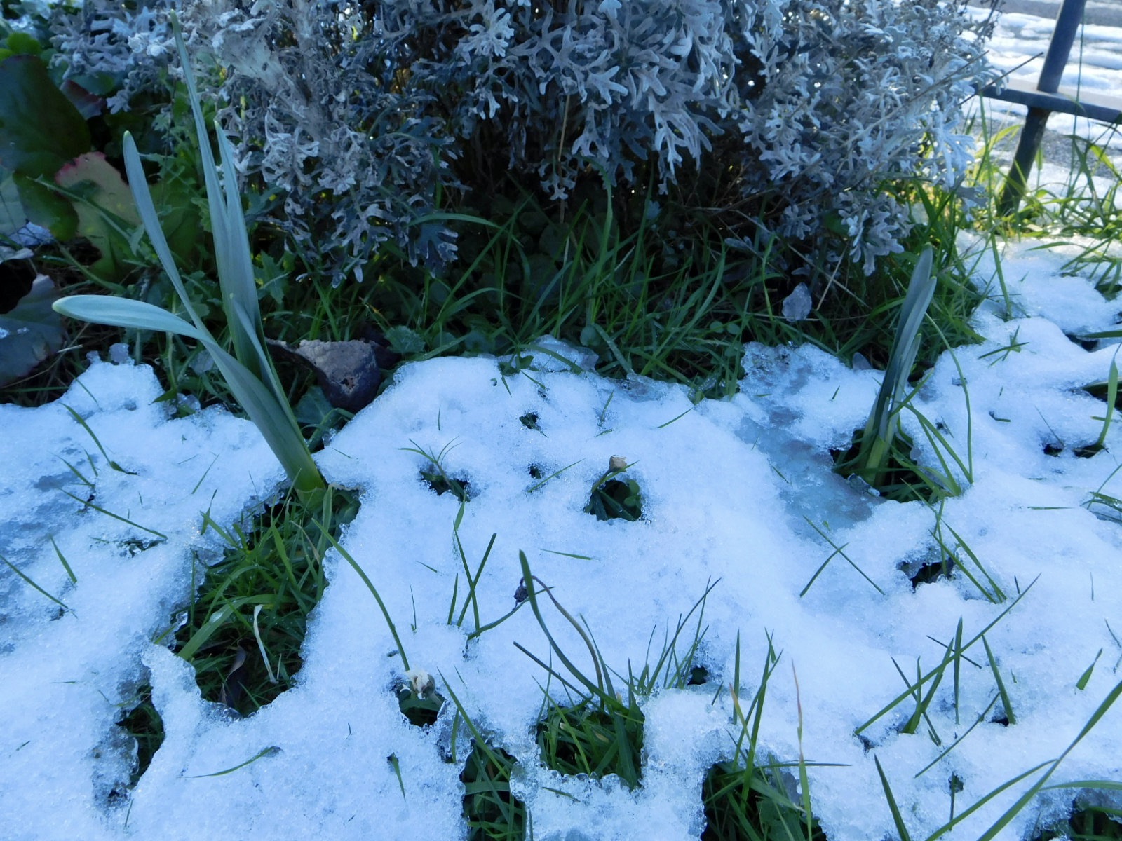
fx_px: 810
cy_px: 420
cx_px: 561
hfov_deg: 69.4
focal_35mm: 25
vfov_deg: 54.9
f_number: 3.4
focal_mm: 4.5
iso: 125
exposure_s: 1/125
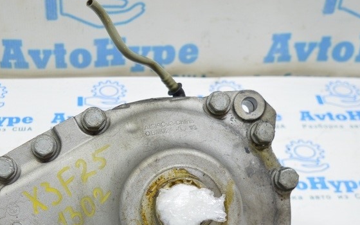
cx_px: 98
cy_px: 211
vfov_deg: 19.0
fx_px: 657
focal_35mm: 67
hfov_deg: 30.2
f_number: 4
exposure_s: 1/40
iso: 400
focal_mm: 24
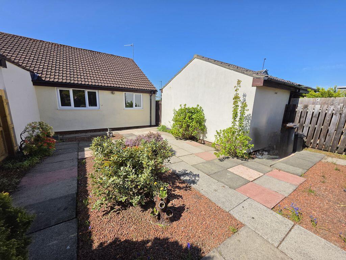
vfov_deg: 89.9
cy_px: 130
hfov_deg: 106.2
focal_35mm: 13
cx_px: 173
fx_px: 130
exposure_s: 1/2500
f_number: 1.9
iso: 40
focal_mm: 2.2
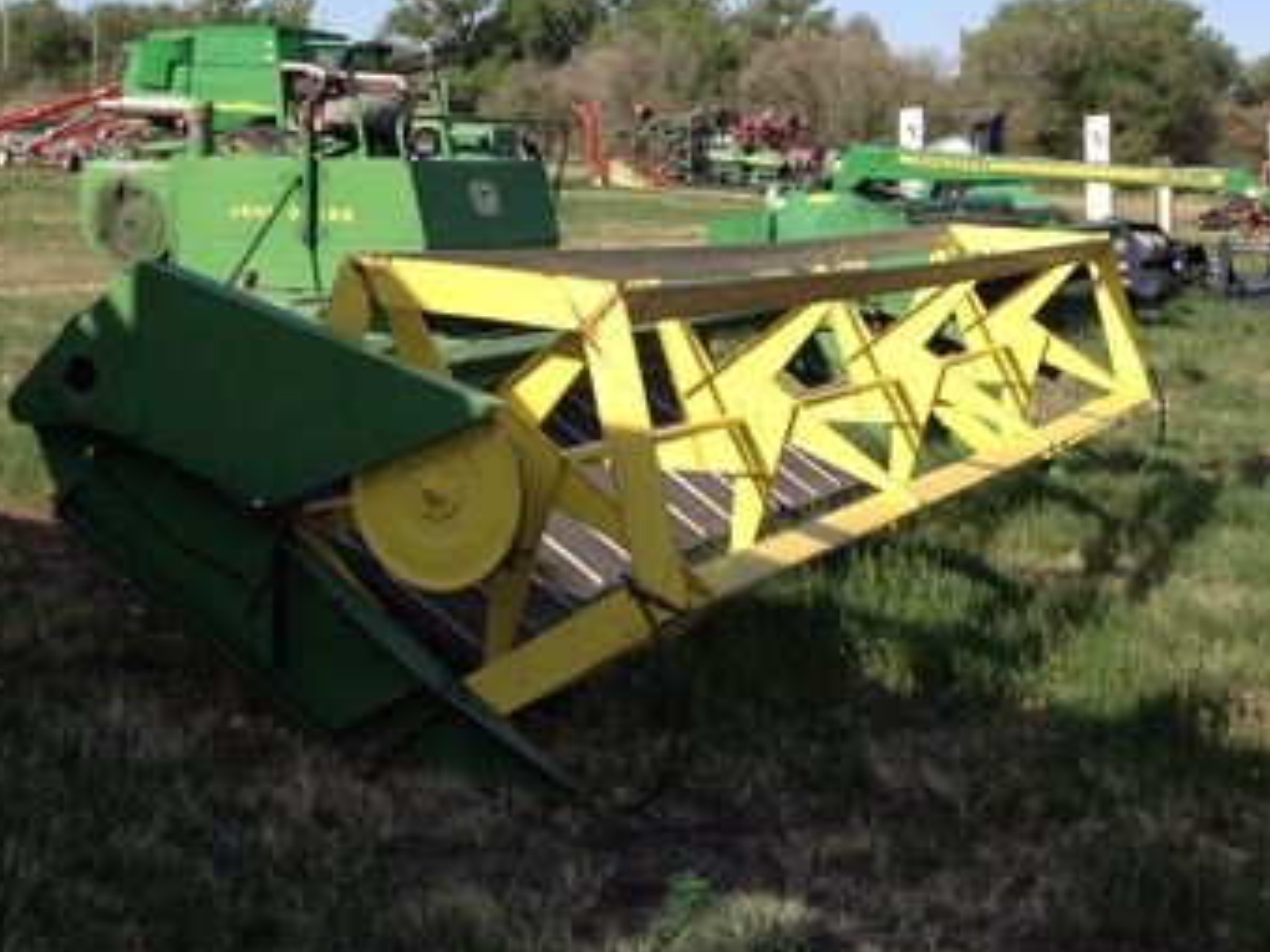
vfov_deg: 26.0
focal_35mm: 56
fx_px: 2055
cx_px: 572
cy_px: 325
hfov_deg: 34.3
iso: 64
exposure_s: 1/1314
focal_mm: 4.28
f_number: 2.4
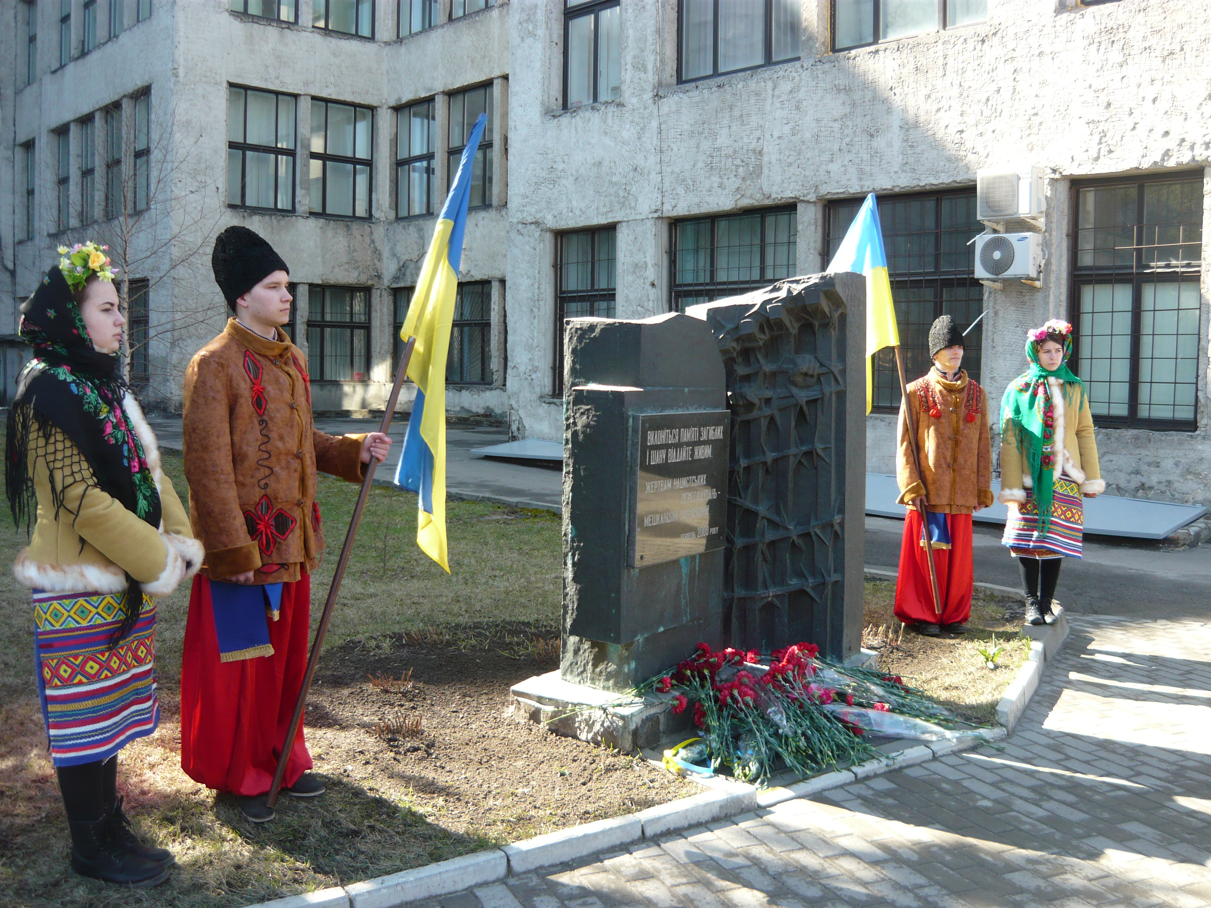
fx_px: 1154
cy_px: 454
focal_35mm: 33
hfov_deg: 55.4
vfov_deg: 42.9
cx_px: 606
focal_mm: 5.5
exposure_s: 1/125
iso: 100
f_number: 2.8
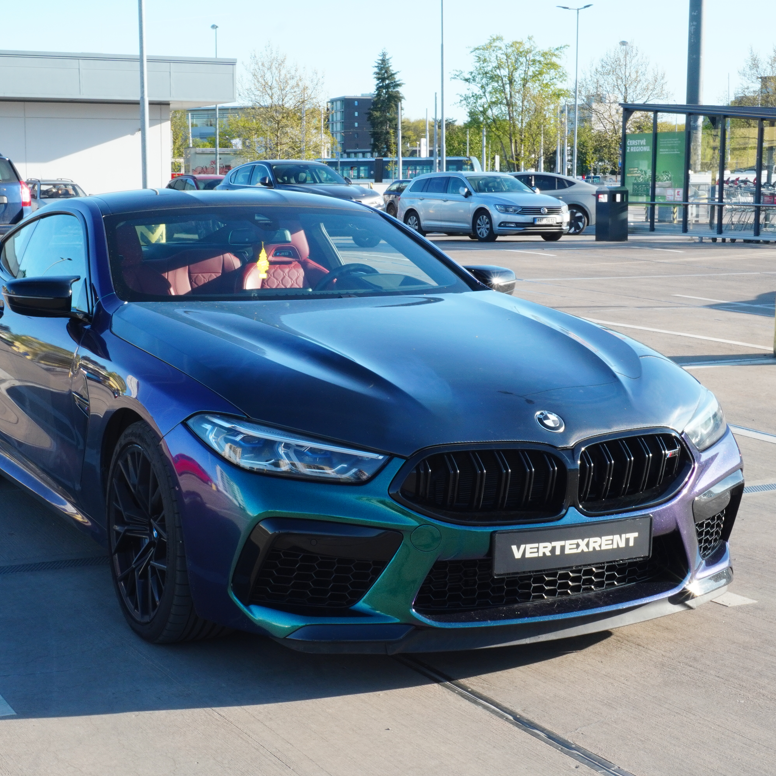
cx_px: 325
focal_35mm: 60
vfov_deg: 28.8
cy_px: 389
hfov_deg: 28.7
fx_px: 1513
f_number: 20
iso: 400
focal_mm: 31
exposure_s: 1/50
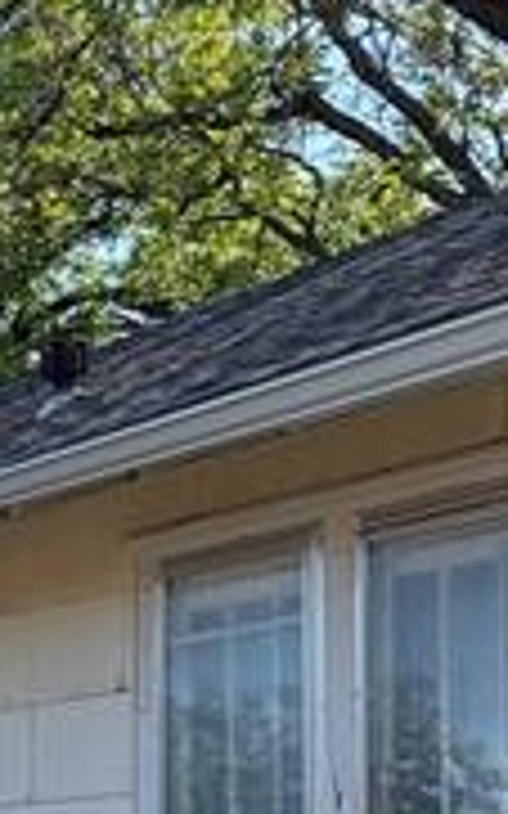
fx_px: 2594
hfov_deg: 10.5
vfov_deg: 17.8
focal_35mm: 117
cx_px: -436
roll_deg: -1.2
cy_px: 576
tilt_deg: +7.0
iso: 50
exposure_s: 1/1751
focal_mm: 5.96
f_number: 1.6
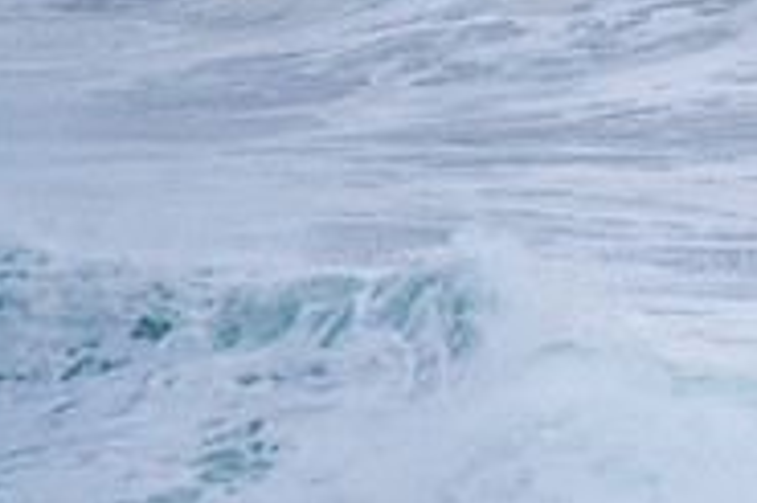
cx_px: 1090
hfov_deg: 1.1
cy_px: -328
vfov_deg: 0.7
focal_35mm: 1923
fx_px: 40400
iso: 450
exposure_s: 1/1250
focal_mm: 500
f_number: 5.6
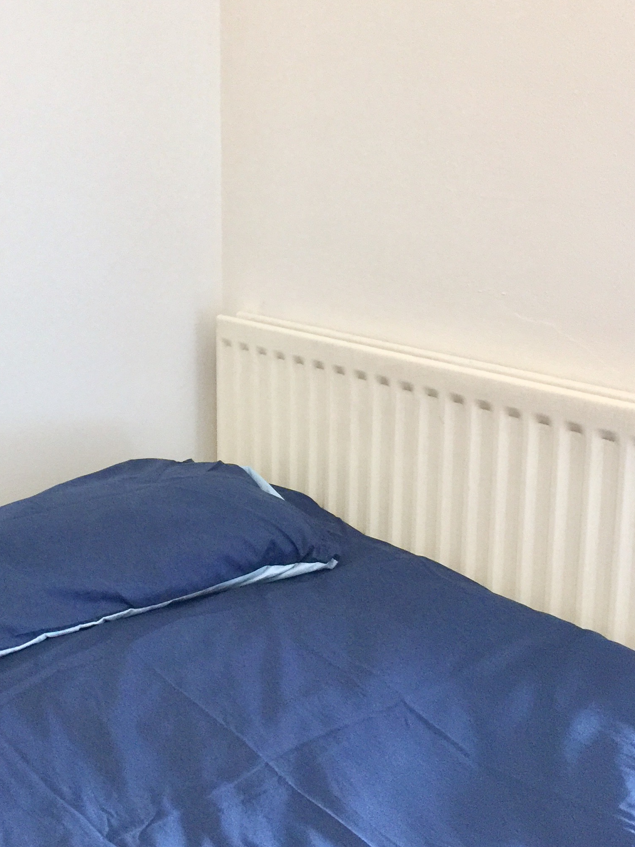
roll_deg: +1.6
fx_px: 1150
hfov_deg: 30.5
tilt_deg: -13.3
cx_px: 180
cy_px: 389
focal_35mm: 47
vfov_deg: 40.4
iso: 125
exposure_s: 1/17
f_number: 2.2
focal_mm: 4.15
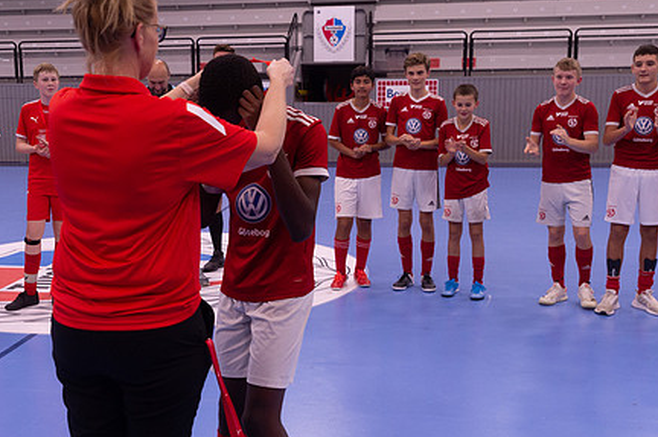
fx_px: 858
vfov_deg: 28.6
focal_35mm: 47
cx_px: 256
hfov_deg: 41.7
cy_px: 236
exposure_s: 1/200
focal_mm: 35
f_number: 3.5
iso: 2000
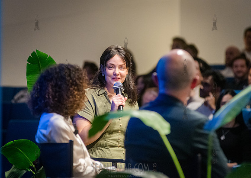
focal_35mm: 231
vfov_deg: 6.2
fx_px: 1640
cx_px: 116
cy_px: 79
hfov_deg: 8.7
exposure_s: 1/200
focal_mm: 200
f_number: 3.5
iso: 6400
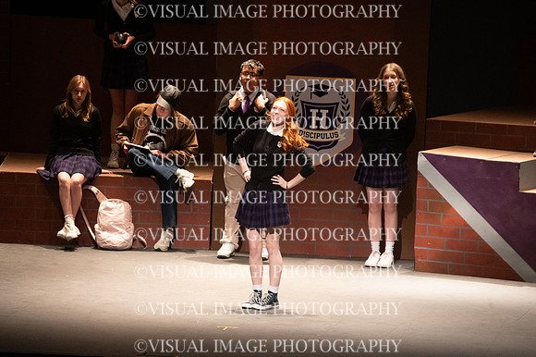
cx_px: 268
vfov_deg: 4.3
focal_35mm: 320
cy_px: 178
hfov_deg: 6.4
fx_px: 4762
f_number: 6.3
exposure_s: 1/200
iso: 10000
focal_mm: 320
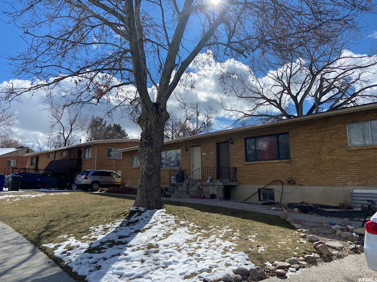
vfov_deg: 53.1
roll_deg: -1.4
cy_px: 141
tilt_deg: +7.8
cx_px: 188
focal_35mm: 26
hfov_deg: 67.3
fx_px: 283
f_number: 1.8
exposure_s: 1/5236
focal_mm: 4.25
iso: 32
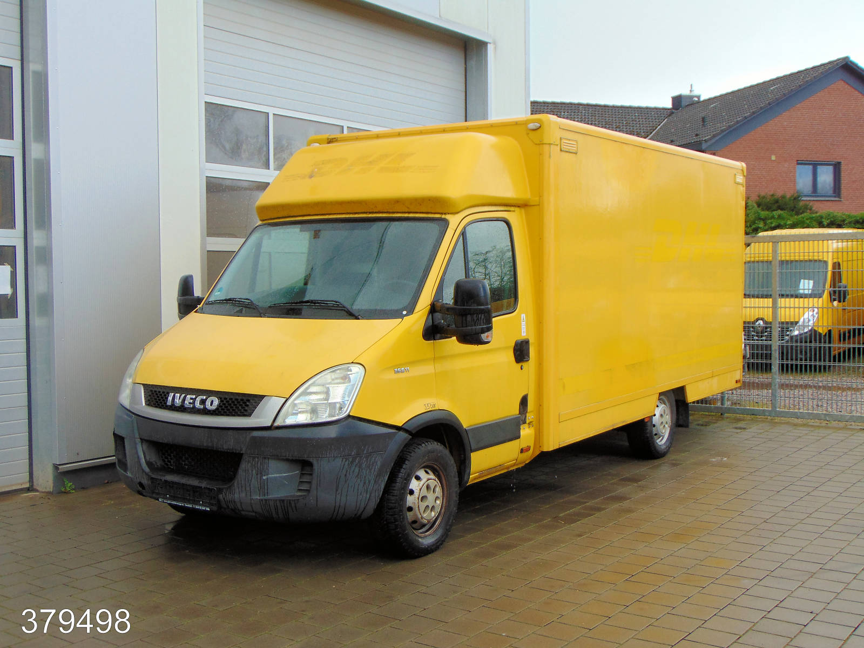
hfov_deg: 44.8
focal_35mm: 42
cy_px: 324
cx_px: 432
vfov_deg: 34.3
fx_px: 1048
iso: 80
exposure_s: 1/200
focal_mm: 7.6
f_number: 3.3
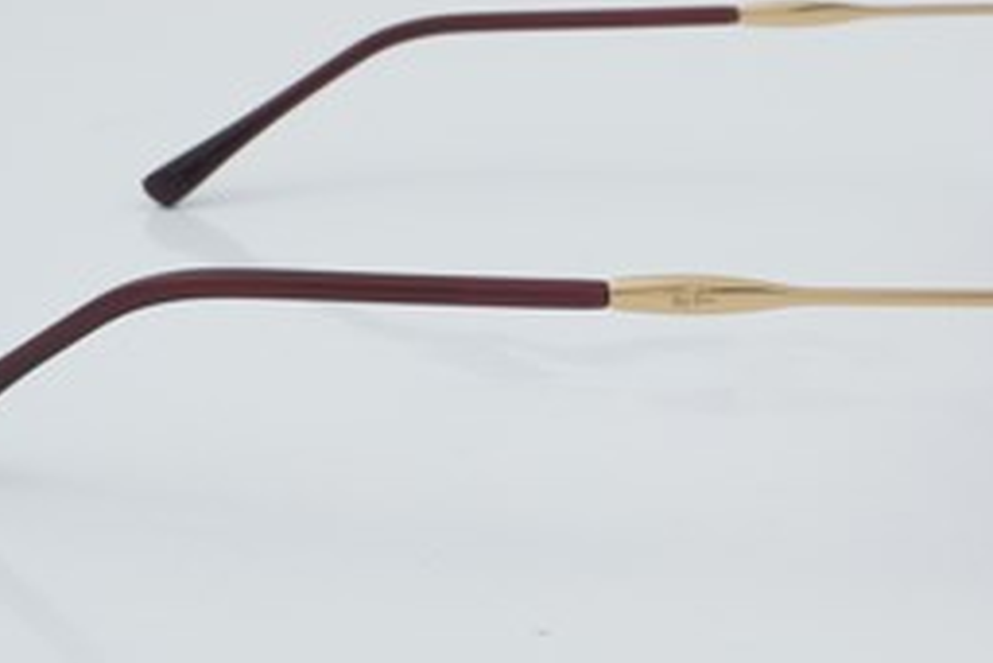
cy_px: 221
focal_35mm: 117
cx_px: 632
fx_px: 3229
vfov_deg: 11.7
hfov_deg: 17.5
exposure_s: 1/4
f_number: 29
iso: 100
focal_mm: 50
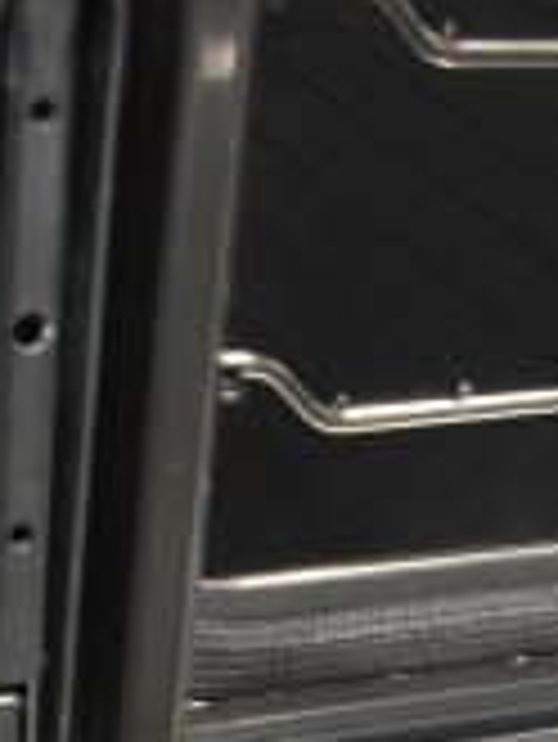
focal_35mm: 144
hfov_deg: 10.1
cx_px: 774
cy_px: 1765
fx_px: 3091
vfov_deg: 11.4
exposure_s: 1/30
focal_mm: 18
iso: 2000
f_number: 3.5
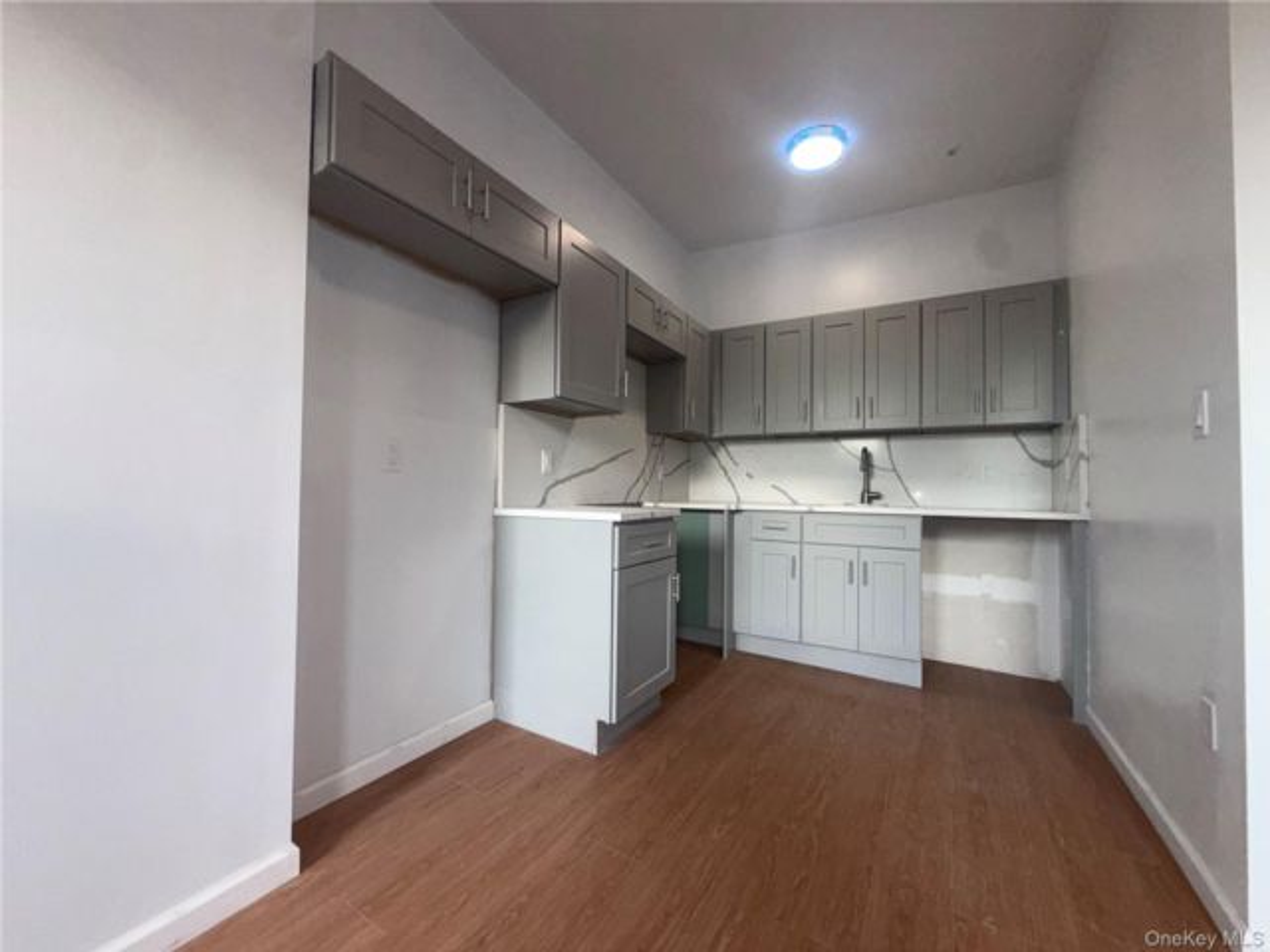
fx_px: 514
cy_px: 476
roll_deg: -0.7
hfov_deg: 102.1
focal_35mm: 14
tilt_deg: +1.8
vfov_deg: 85.7
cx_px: 635
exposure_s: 1/120
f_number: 2.2
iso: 100
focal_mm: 2.22
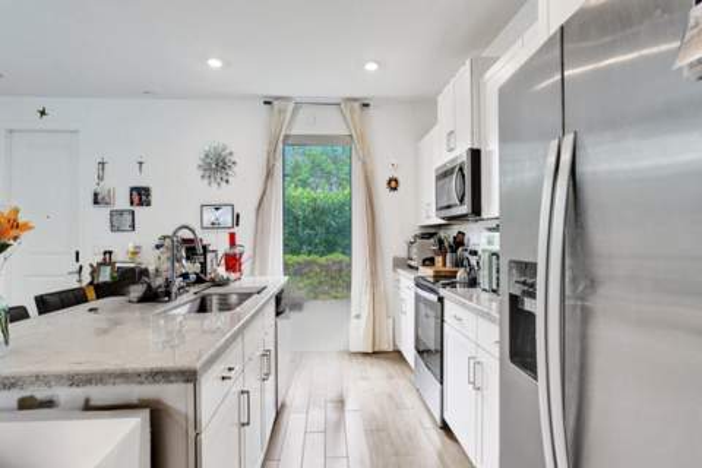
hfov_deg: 96.7
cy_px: 234
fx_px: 312
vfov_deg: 73.7
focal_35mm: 16
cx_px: 351
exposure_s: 1/200
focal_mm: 16
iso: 1600
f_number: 5
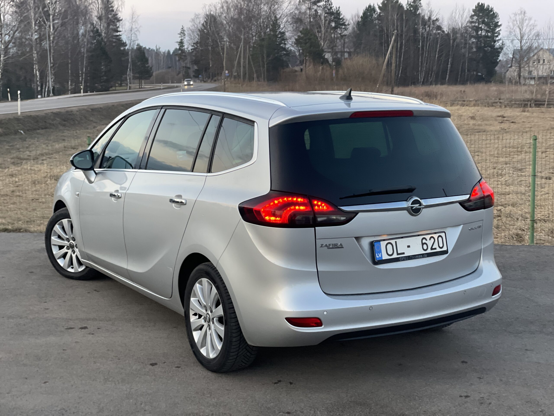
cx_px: 277
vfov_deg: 28.0
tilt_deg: -7.5
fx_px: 832
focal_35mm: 52
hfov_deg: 36.8
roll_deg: +0.7
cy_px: 208
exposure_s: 1/100
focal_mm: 6
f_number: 2
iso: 125
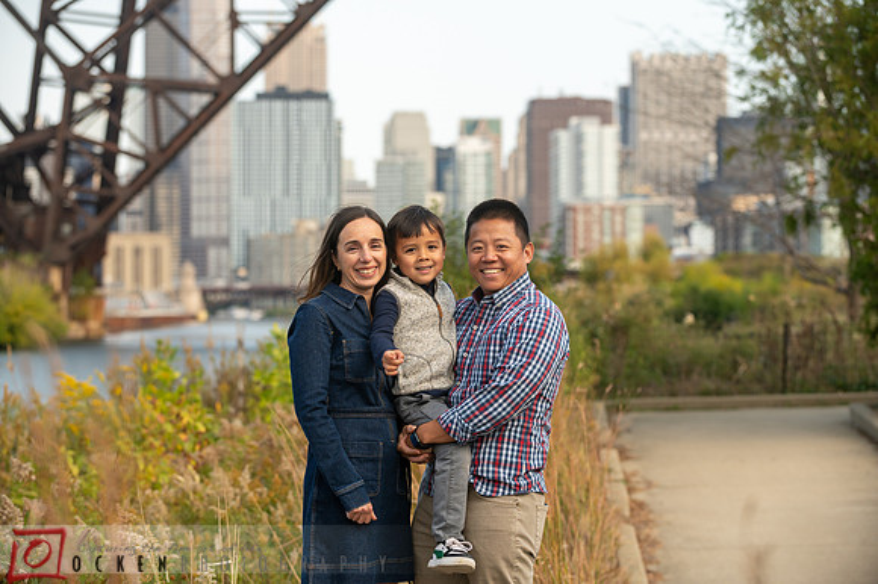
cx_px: 439
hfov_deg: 20.0
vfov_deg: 13.4
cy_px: 292
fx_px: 2487
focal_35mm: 102
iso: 400
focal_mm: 102
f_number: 4
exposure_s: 1/800
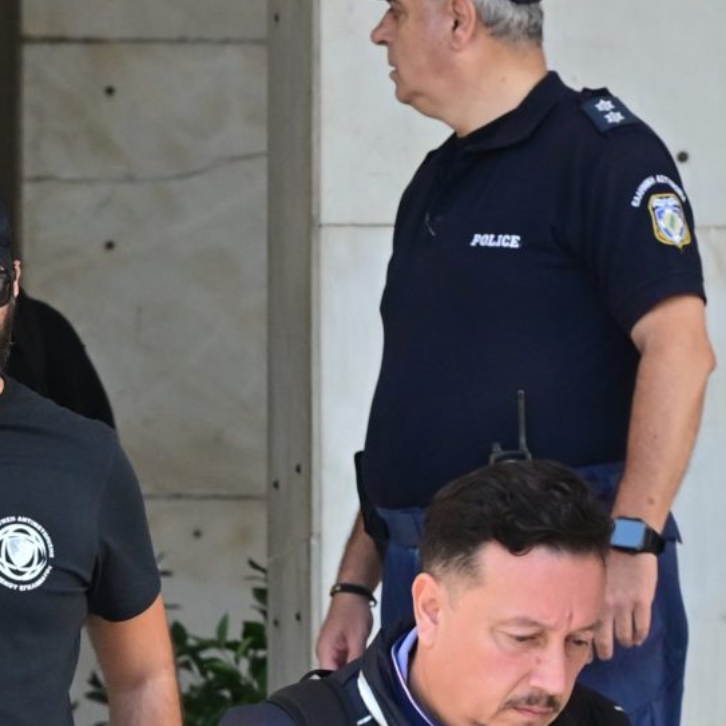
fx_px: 11413
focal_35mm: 481
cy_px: 830
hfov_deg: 3.6
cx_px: -231
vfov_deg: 3.6
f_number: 6.3
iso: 1100
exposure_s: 1/320
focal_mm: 120
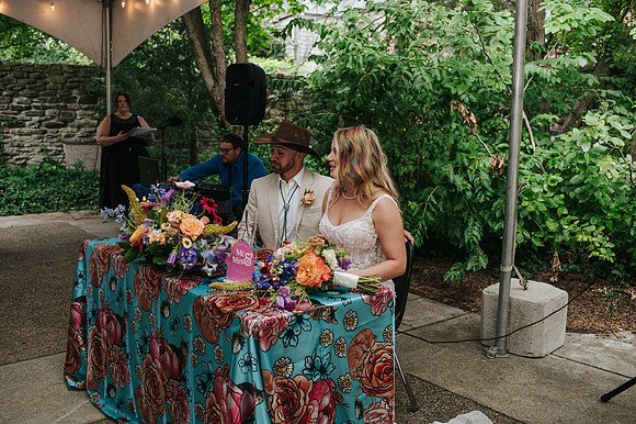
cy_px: 212
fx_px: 618
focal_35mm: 35
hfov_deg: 54.5
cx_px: 318
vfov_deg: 37.8
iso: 1000
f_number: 3.2
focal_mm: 35
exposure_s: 1/200
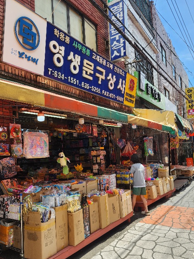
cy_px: 143
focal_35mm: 28
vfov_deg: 63.3
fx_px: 209
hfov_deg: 49.7
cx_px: 88
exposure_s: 1/769
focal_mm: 5.4
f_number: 1.8
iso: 20
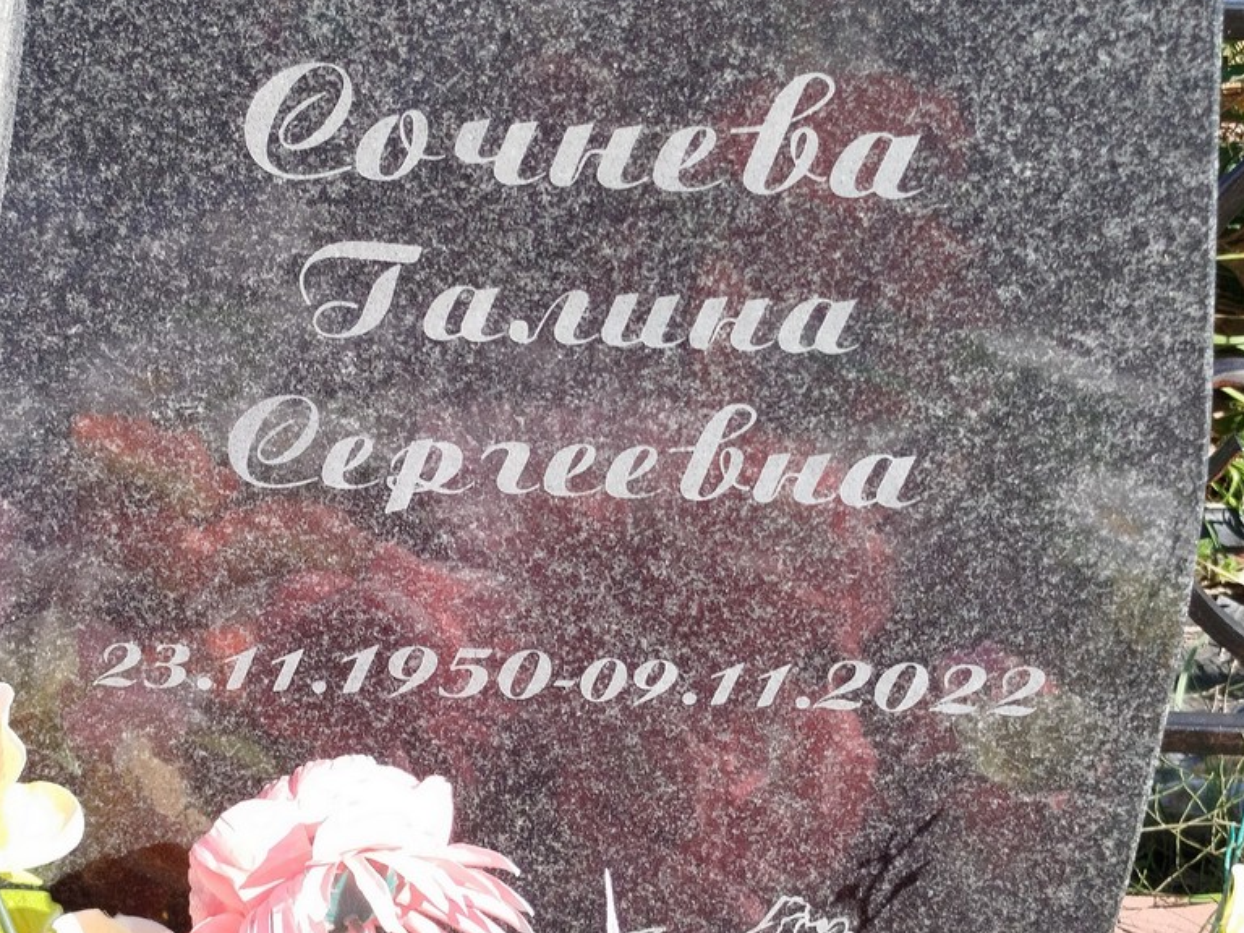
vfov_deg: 54.9
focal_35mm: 25
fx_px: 898
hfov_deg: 69.4
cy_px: 466
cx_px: 635
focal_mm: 5.31
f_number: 1.7
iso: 50
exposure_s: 1/304
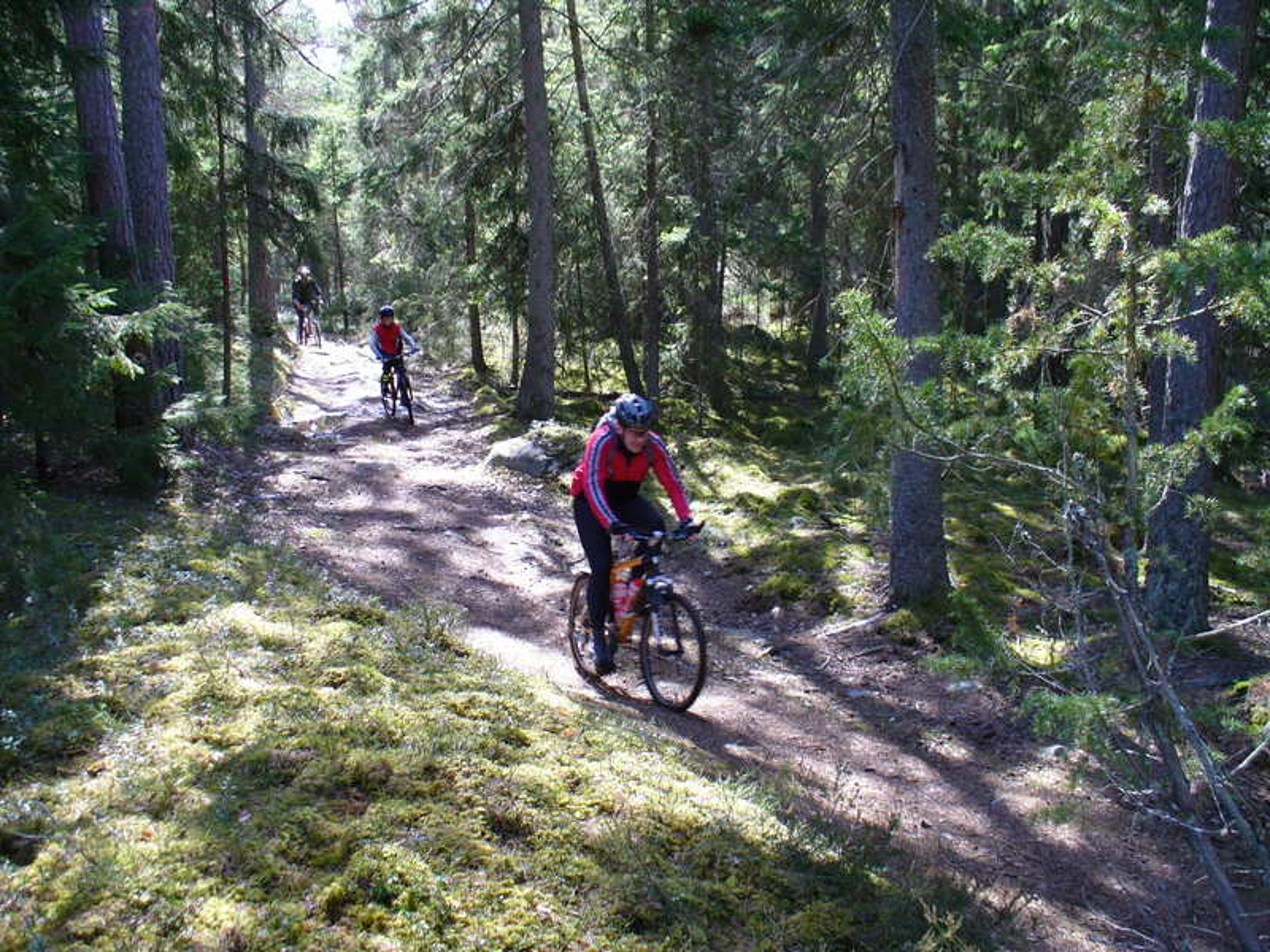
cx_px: 635
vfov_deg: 38.7
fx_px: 1357
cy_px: 476
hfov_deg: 50.1
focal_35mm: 37
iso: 64
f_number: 2.8
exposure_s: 1/60
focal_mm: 6.1
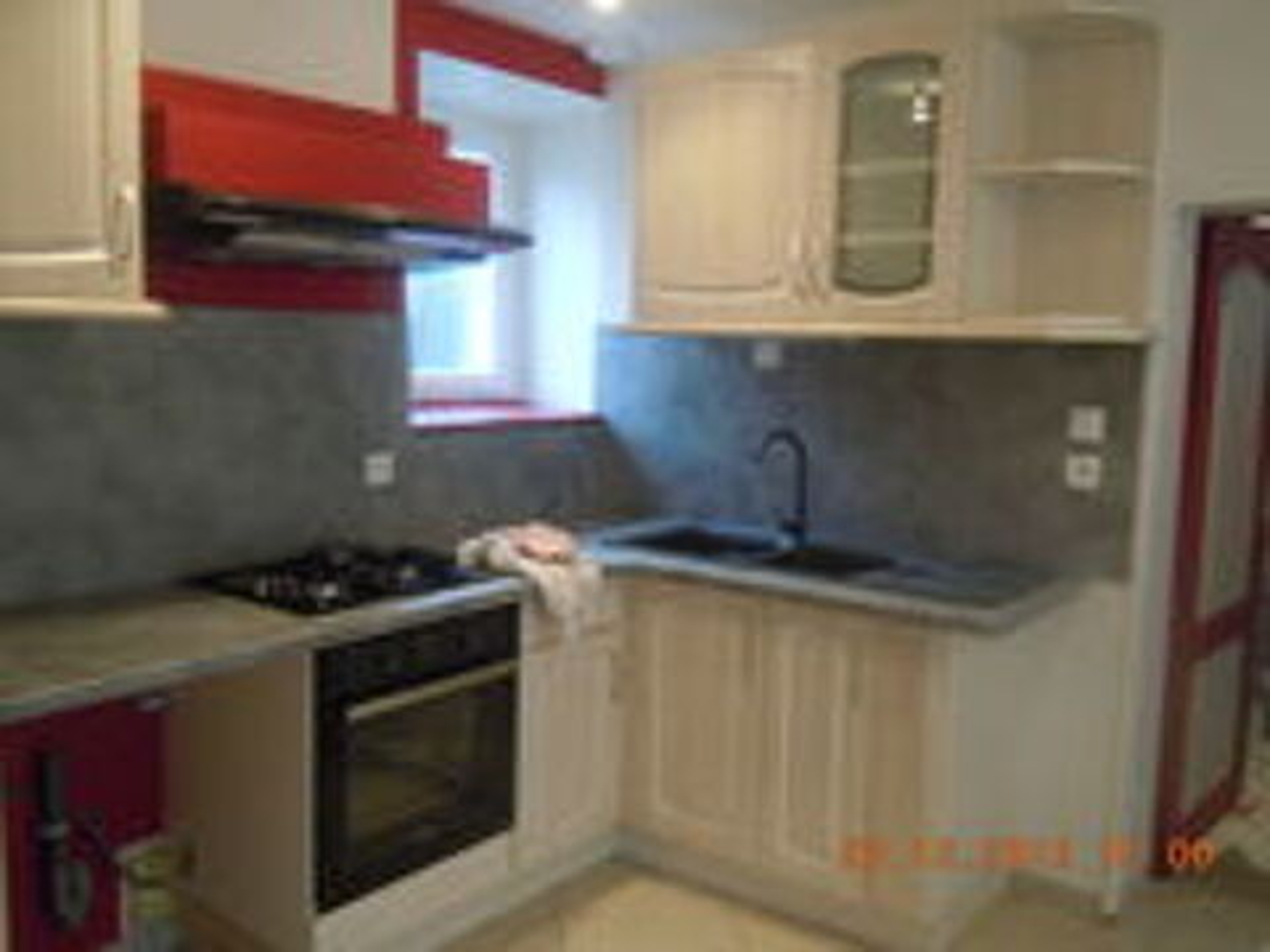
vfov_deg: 46.8
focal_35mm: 30
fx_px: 1101
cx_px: 635
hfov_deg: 60.0
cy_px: 476
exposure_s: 1/15
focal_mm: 5.4
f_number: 3.5
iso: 400
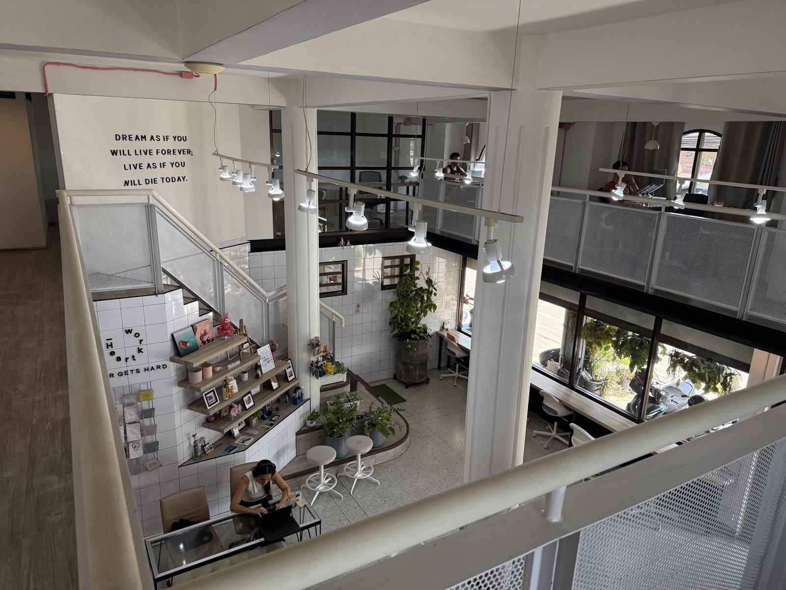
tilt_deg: -15.6
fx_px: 545
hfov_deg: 71.6
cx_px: 393
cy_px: 295
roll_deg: -2.0
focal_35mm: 24
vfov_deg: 56.8
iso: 200
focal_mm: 6.76
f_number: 1.78
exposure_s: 1/198
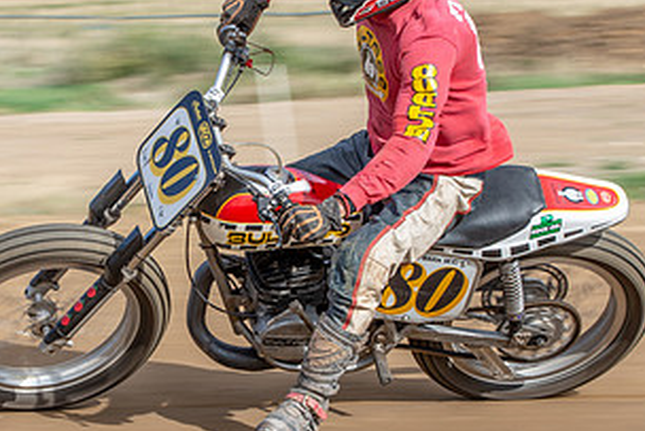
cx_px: 155
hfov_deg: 9.2
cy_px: 190
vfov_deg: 6.2
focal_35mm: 223
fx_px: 3997
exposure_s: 1/125
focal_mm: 78
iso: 100
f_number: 10
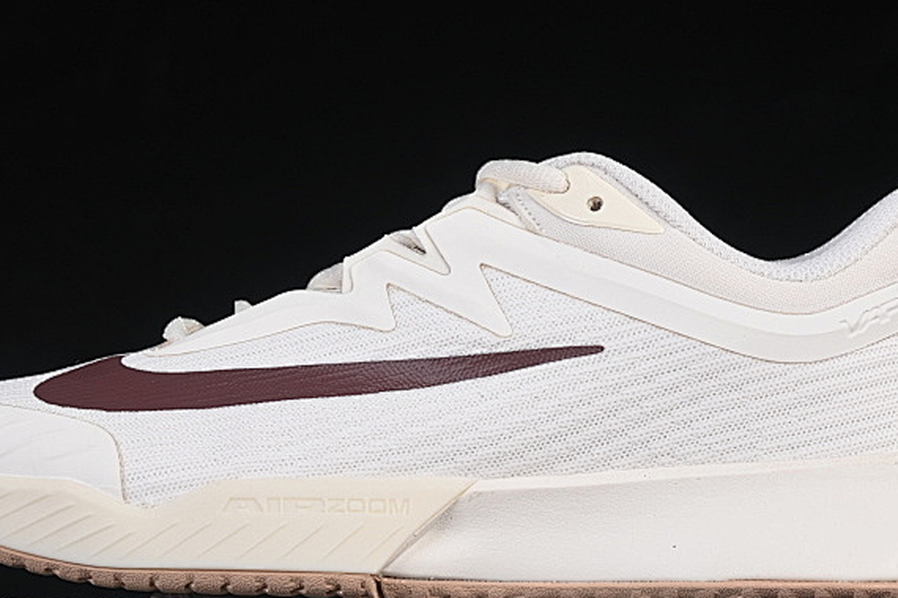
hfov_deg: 14.4
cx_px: 473
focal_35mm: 142
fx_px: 3542
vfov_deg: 9.7
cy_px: 253
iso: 160
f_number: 8
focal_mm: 50
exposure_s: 1/80
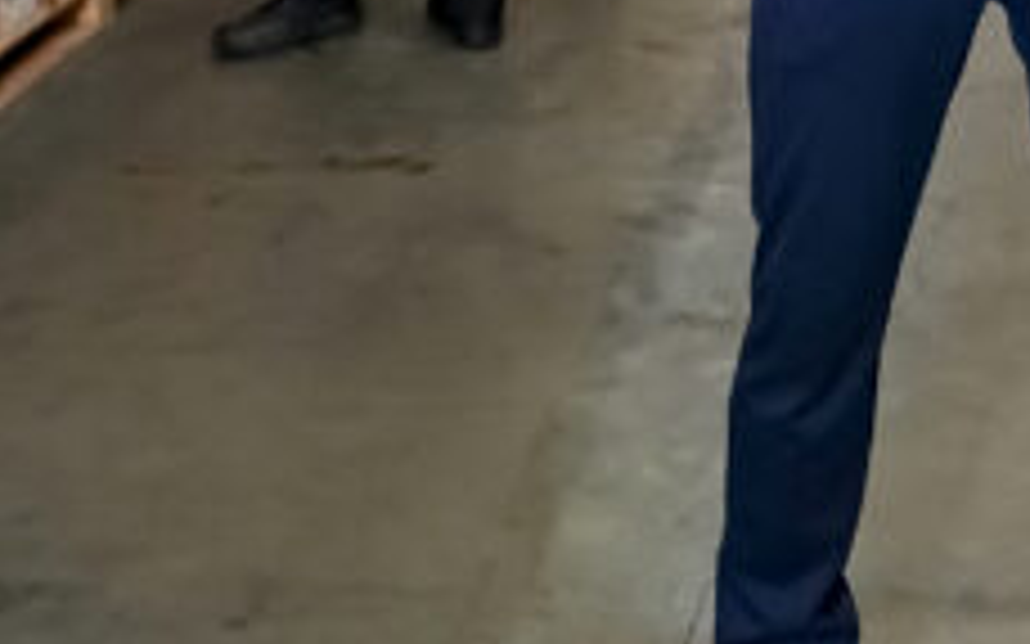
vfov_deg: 13.6
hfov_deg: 26.6
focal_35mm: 73
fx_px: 2049
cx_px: 1039
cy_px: -840
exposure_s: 1/500
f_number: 1.8
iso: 800
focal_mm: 16
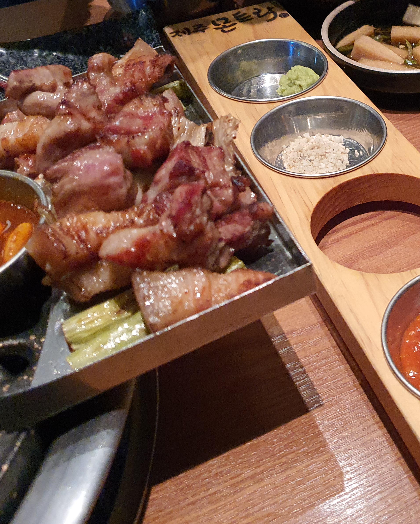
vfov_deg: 42.8
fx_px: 668
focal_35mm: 43
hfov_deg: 33.6
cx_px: 352
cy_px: 222
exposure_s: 1/40
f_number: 1.5
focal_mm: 4.3
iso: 400
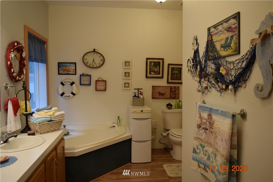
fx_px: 205
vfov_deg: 47.9
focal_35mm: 27
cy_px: 91
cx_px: 136
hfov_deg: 67.4
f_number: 4
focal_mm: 18
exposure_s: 1/60
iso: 450
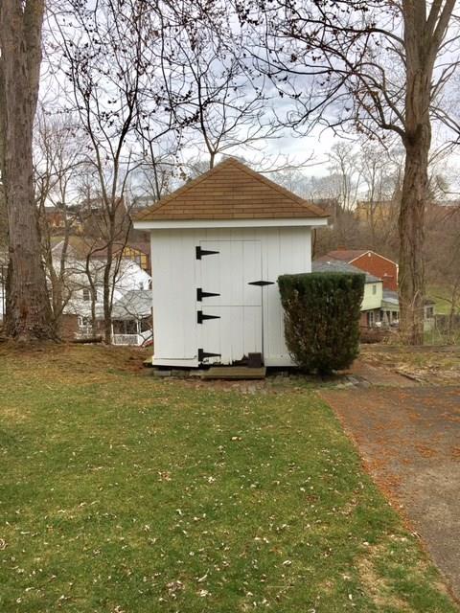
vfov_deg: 61.7
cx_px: 230
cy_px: 306
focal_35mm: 29
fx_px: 514
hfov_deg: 48.2
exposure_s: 1/769
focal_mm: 4.15
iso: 25
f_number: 2.2
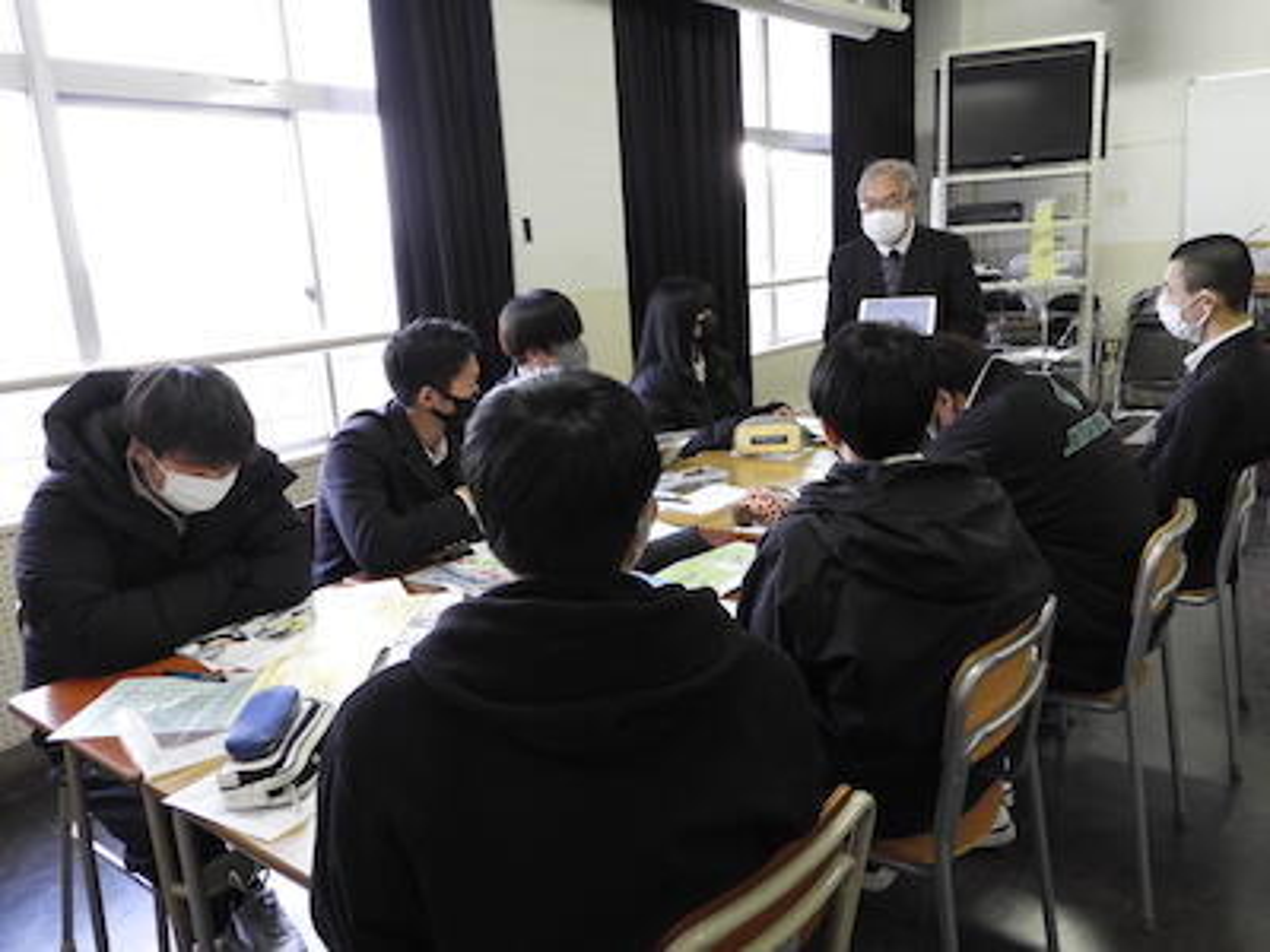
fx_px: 1027
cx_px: 635
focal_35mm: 28
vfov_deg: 49.7
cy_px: 476
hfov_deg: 63.4
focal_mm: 5
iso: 400
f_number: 3.5
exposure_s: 1/30
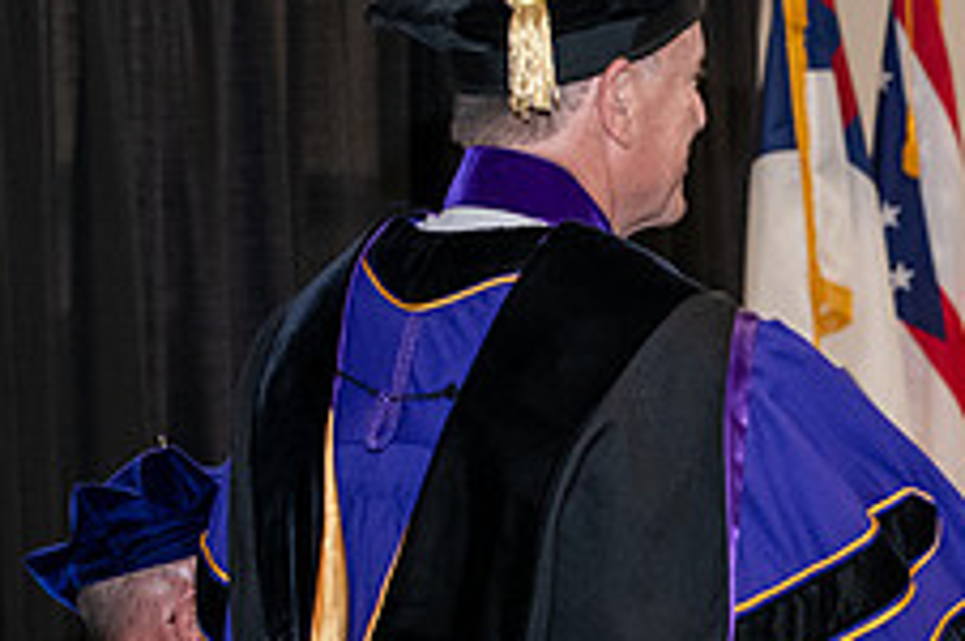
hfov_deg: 11.3
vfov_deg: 7.6
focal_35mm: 180
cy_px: 327
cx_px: 1016
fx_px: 4818
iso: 2500
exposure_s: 1/200
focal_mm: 70
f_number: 5.6
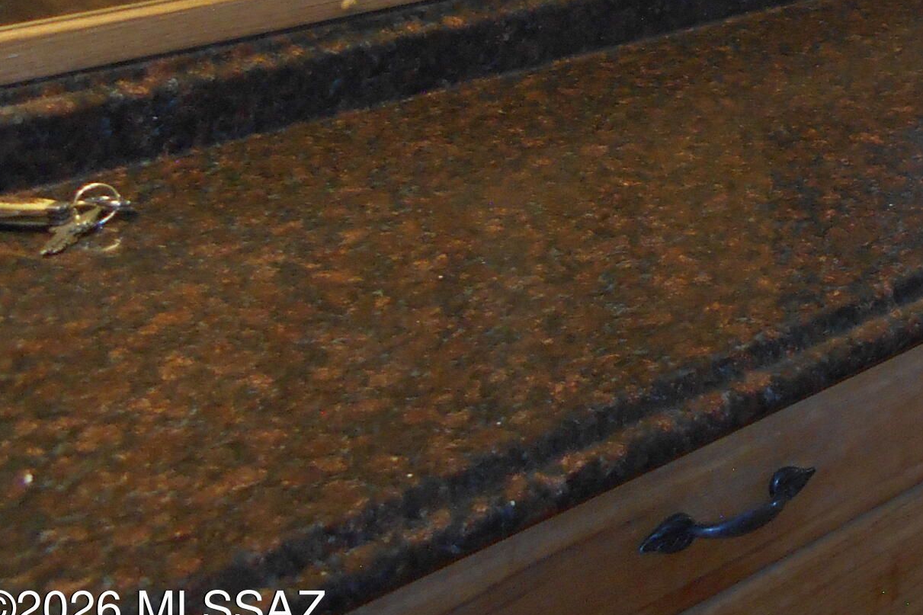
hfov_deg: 26.6
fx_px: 1717
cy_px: -170
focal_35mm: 67
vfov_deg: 18.9
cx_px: 1119
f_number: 3.2
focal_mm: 4.6
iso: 200
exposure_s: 1/25
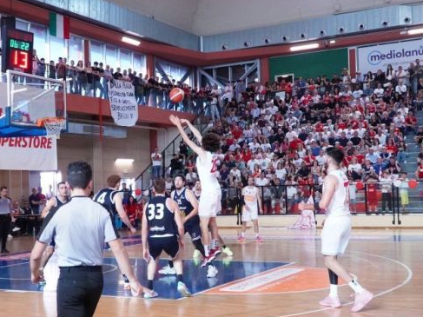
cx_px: 155
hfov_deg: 38.1
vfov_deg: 29.2
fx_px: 608
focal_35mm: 50
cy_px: 155
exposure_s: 1/800
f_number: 4
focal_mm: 21
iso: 5000
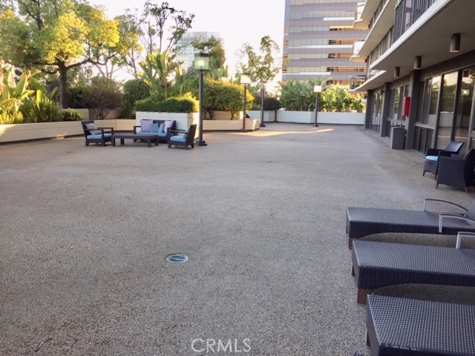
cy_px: 178
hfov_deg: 61.7
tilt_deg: -8.4
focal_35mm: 29
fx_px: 398
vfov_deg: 48.2
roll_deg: -1.6
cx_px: 238
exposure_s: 1/149
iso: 32
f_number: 2.2
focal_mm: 4.15
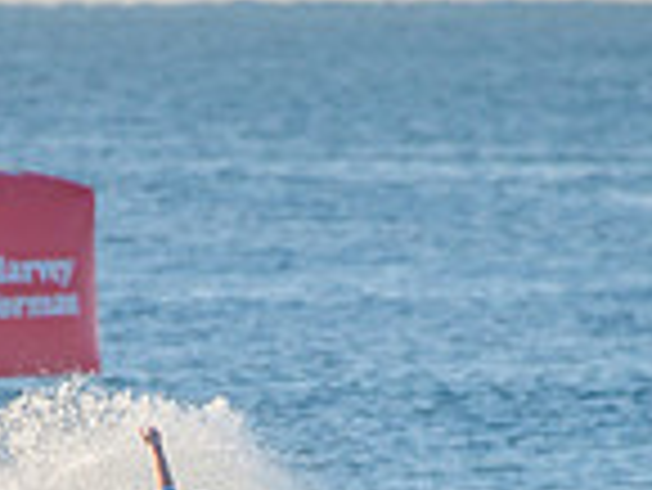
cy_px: 614
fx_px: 36250
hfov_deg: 1.0
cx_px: 207
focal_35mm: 1923
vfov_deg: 0.8
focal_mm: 500
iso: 400
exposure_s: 1/1600
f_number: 5.6
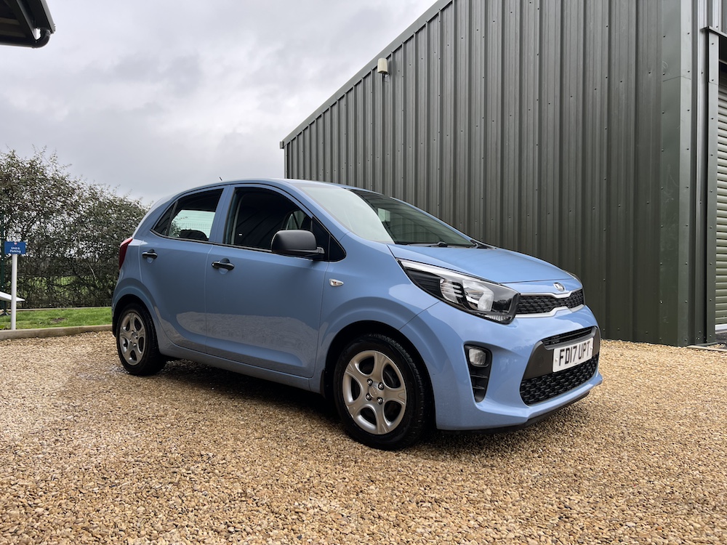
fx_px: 546
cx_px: 364
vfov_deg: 53.1
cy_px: 272
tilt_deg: -1.8
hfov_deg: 67.3
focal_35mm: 26
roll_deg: +0.3
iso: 50
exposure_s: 1/175
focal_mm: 5.7
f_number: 1.5
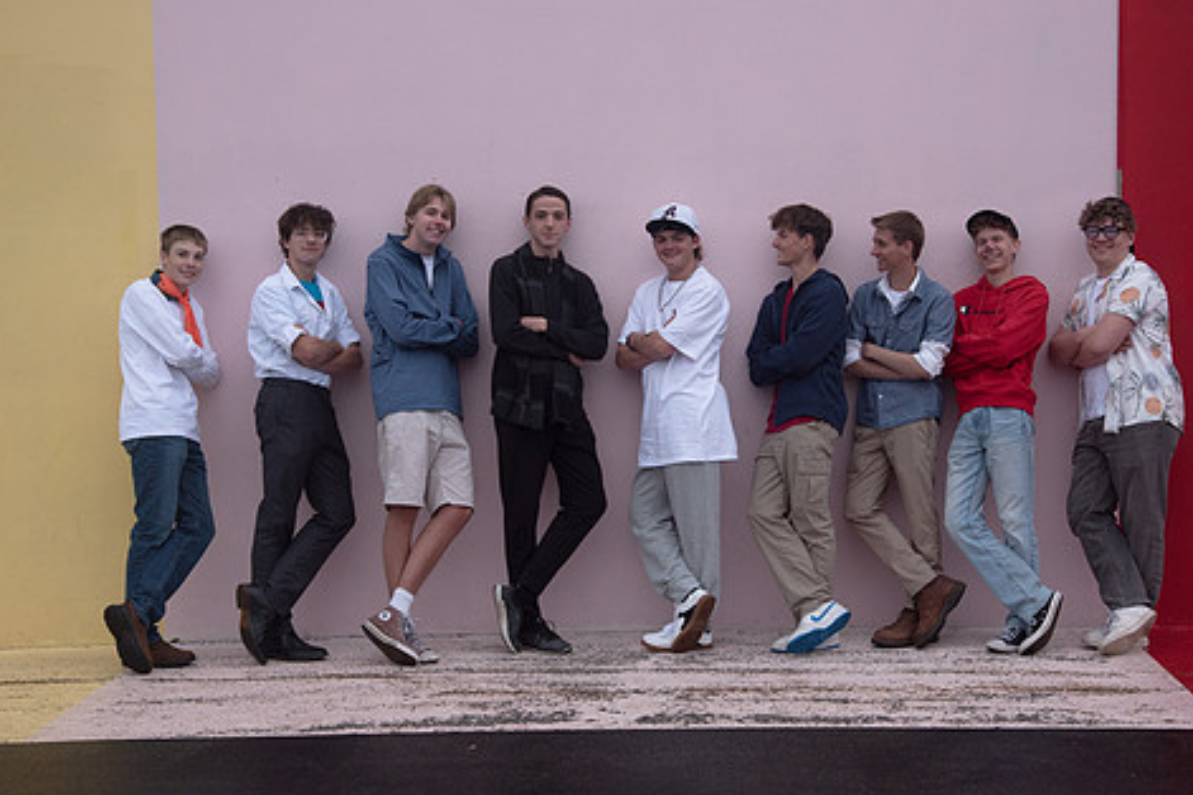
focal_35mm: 64
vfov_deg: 21.2
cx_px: 681
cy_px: 356
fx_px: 2121
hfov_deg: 31.4
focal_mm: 52
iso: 640
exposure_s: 1/125
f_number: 5
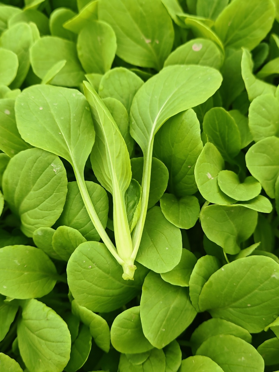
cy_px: 186
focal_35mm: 43
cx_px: 140
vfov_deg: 43.9
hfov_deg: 33.6
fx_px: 462
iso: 50
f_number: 1.9
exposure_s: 1/140
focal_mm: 6.67
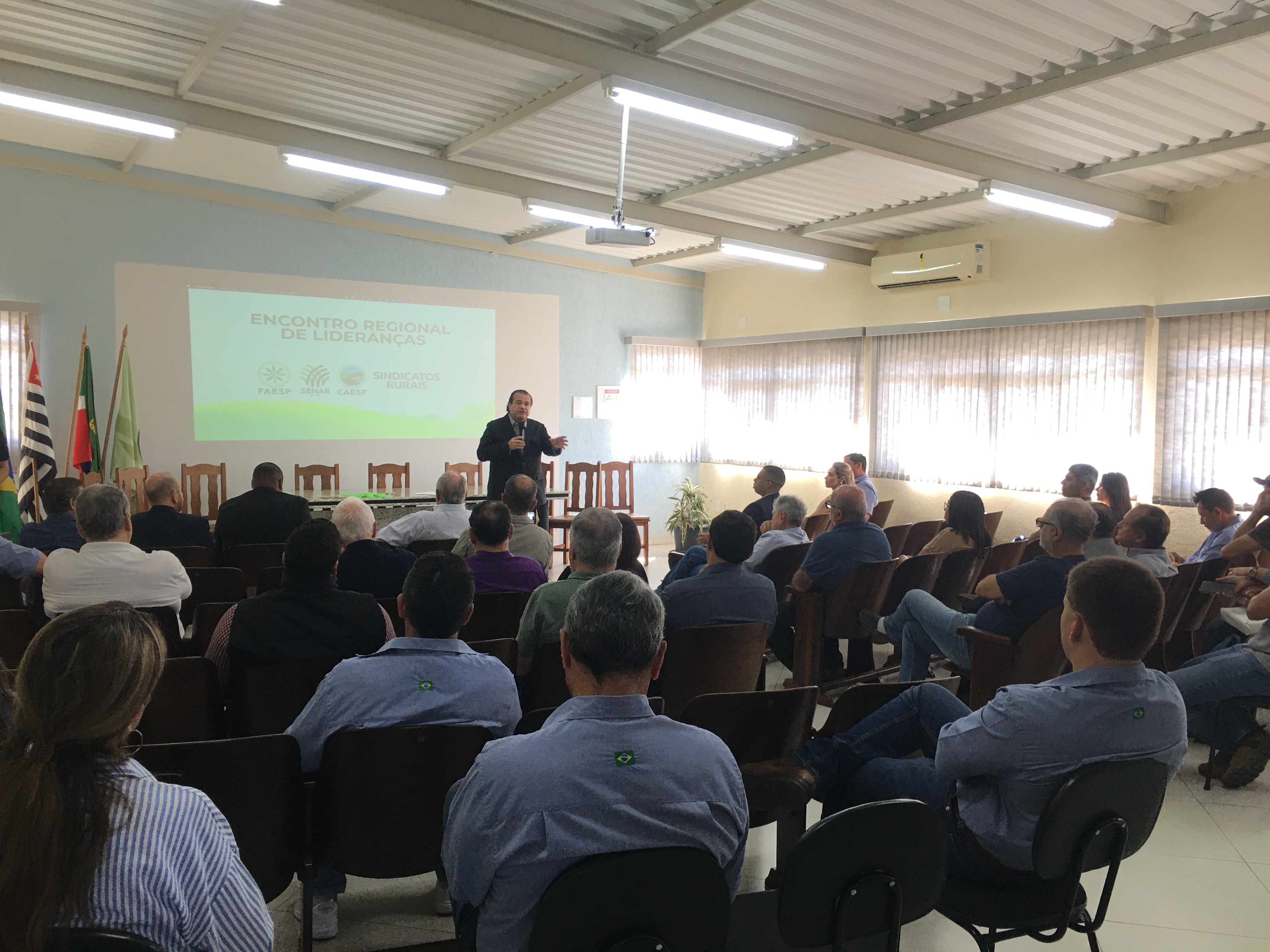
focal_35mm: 29
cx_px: 635
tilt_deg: -1.1
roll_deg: +0.0
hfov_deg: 61.7
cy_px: 476
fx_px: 1064
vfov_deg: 48.2
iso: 32
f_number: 2.2
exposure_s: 1/30
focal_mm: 4.15
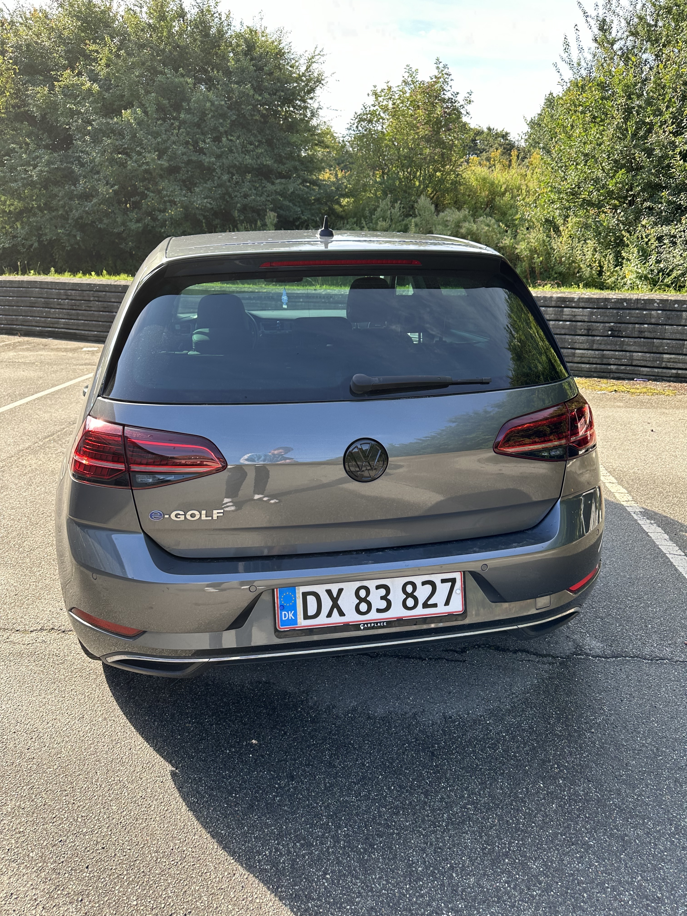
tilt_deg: -17.5
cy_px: 458
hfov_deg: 56.8
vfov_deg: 71.6
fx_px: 635
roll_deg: -0.9
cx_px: 344
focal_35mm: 24
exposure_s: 1/473
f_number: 1.78
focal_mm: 6.86
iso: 80
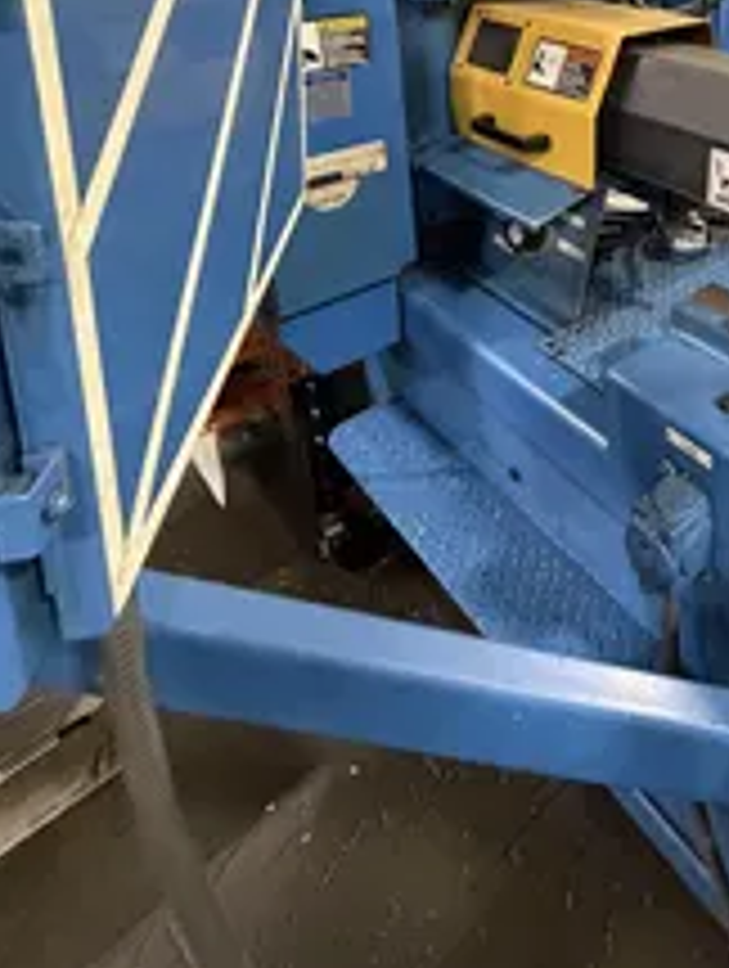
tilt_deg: -15.2
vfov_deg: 59.3
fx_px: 728
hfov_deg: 47.4
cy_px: 135
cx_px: 666
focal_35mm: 26
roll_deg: -0.5
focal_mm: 2.22
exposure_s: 1/60
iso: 800
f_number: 2.2
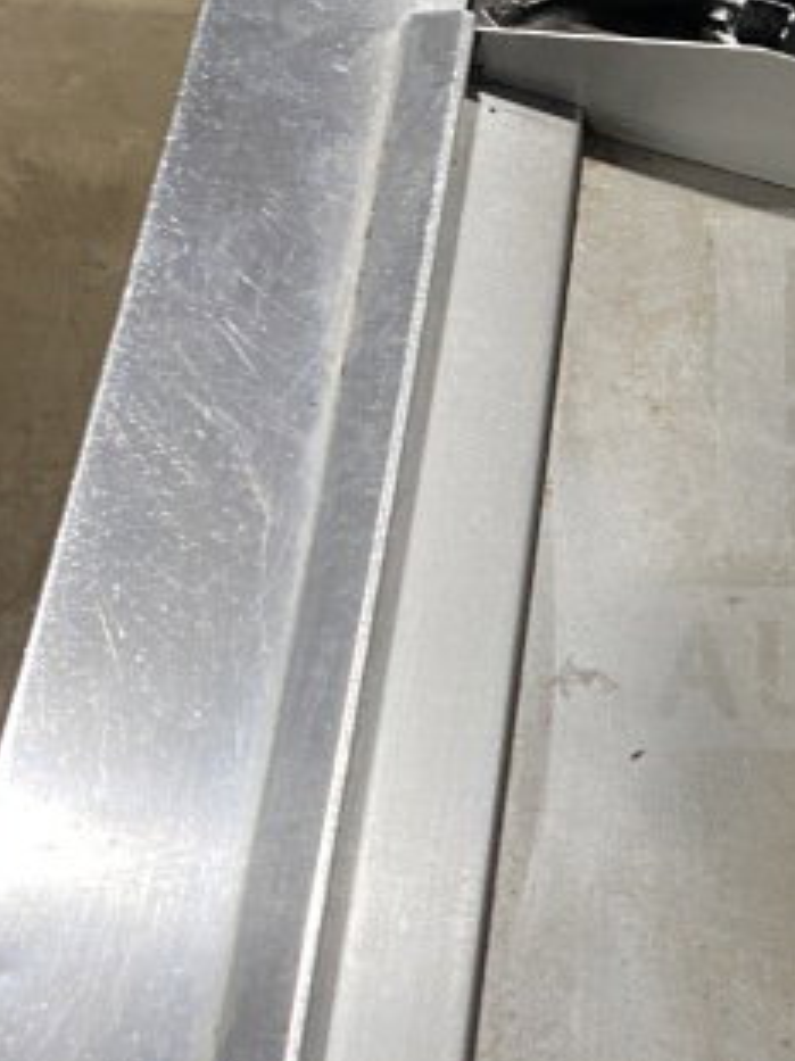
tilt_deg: -45.4
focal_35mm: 68
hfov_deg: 20.0
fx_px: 2084
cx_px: 1007
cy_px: 479
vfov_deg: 28.6
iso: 250
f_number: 1.8
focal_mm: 4.25
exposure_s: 1/60
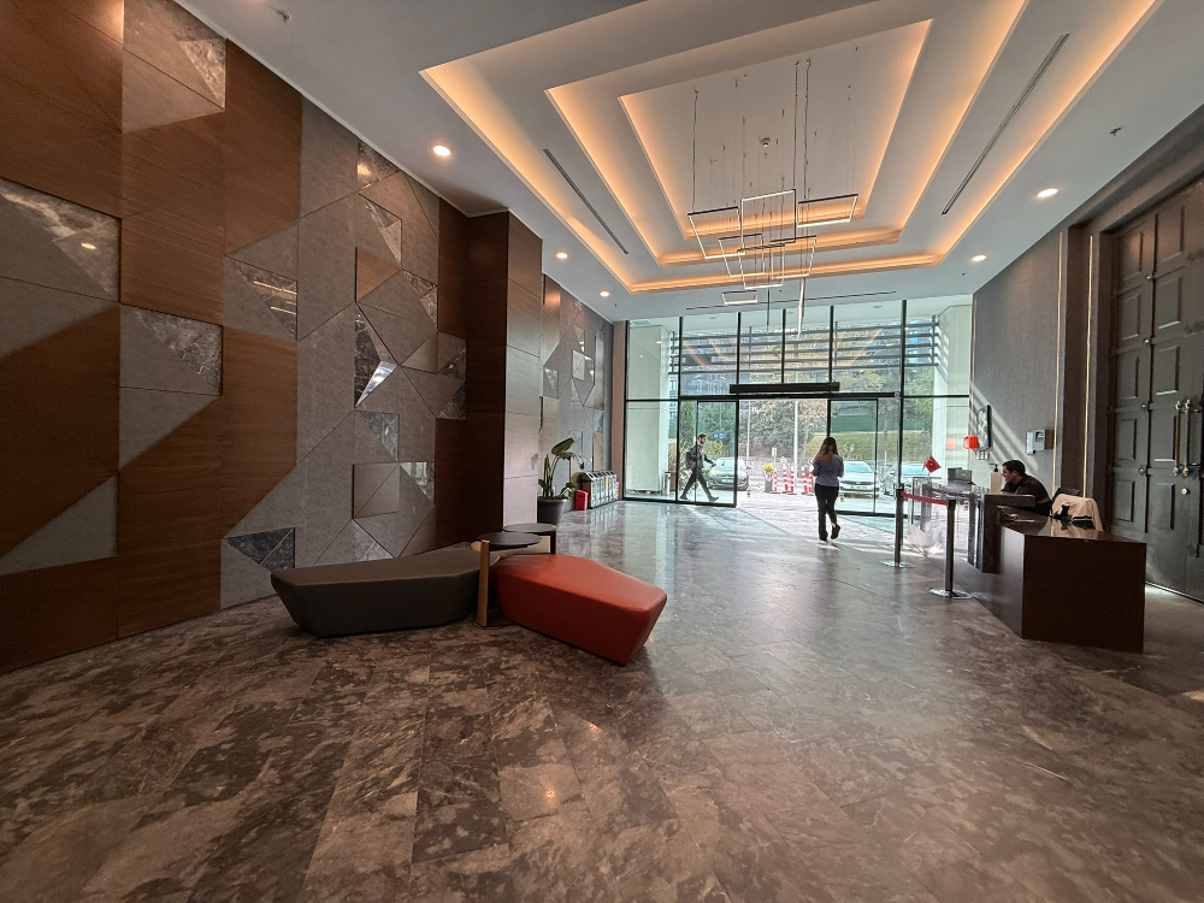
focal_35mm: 14
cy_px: 452
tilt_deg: -2.0
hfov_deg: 102.1
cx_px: 602
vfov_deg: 85.7
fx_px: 487
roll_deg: -3.7
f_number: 2.2
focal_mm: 2.22
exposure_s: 1/156
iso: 100
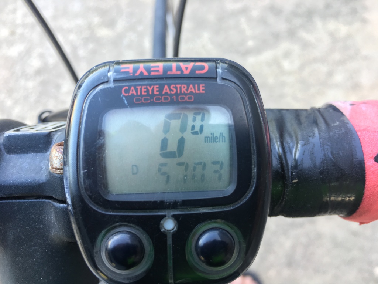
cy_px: 142
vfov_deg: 48.2
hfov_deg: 61.7
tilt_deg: -79.2
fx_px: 317
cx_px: 189
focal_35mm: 29
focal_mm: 4.15
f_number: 2.2
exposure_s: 1/30
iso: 32
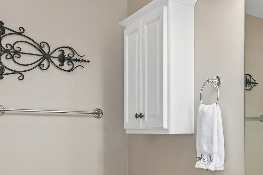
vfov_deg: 31.5
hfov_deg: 42.6
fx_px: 307
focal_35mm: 42
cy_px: 125
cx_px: 236
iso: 100
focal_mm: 16
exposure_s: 1/15
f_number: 8
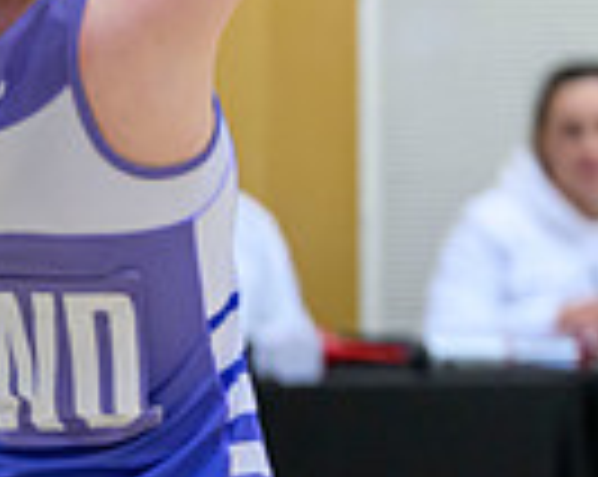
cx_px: 1187
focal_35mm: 819
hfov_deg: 2.4
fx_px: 14474
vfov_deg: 1.9
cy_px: -20
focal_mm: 200
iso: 3200
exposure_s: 1/1000
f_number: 3.2
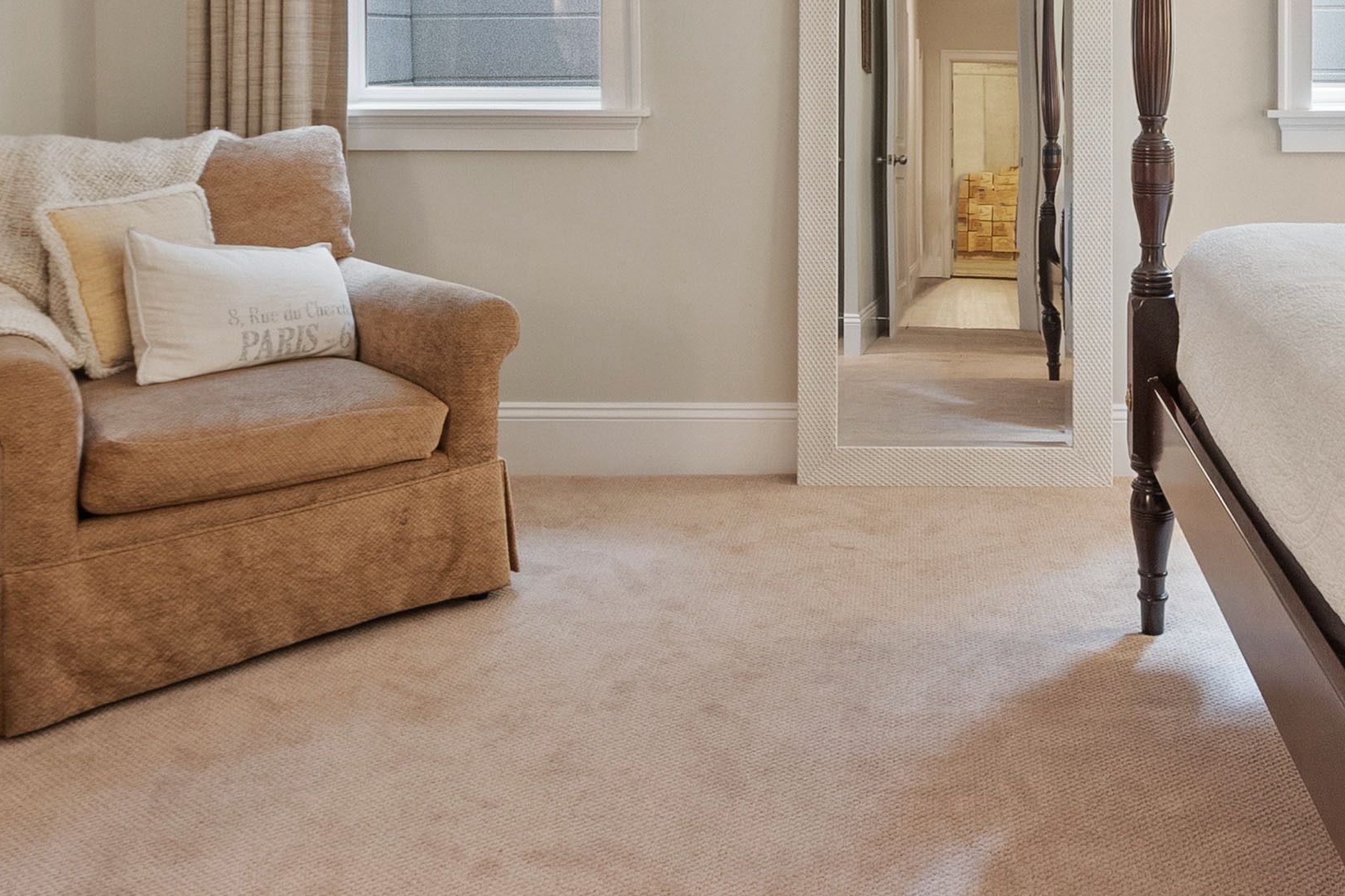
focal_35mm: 36
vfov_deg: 34.7
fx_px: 1345
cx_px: 949
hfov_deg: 51.6
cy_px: 80
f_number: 6.3
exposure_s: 1/2.5
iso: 800
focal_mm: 10
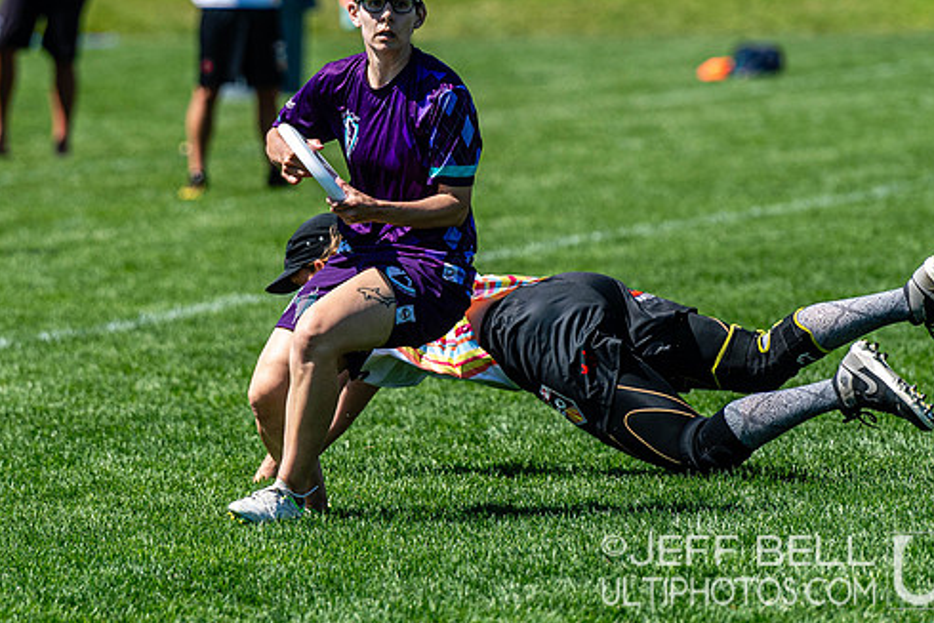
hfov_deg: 4.0
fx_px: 13235
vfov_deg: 2.7
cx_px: 386
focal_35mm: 510
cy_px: 176
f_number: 3.2
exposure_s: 1/2000
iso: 100
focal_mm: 200
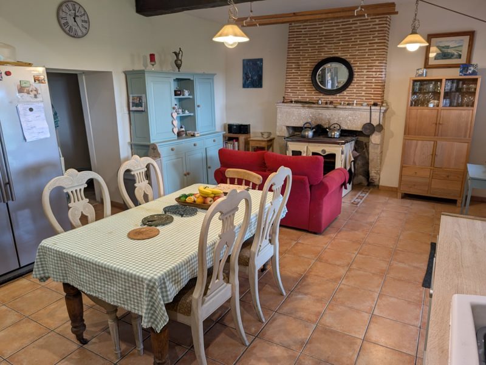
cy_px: 182
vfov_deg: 56.9
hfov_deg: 71.5
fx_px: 337
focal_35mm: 24
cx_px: 243
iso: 40
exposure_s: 1/100
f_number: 1.68
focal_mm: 6.9
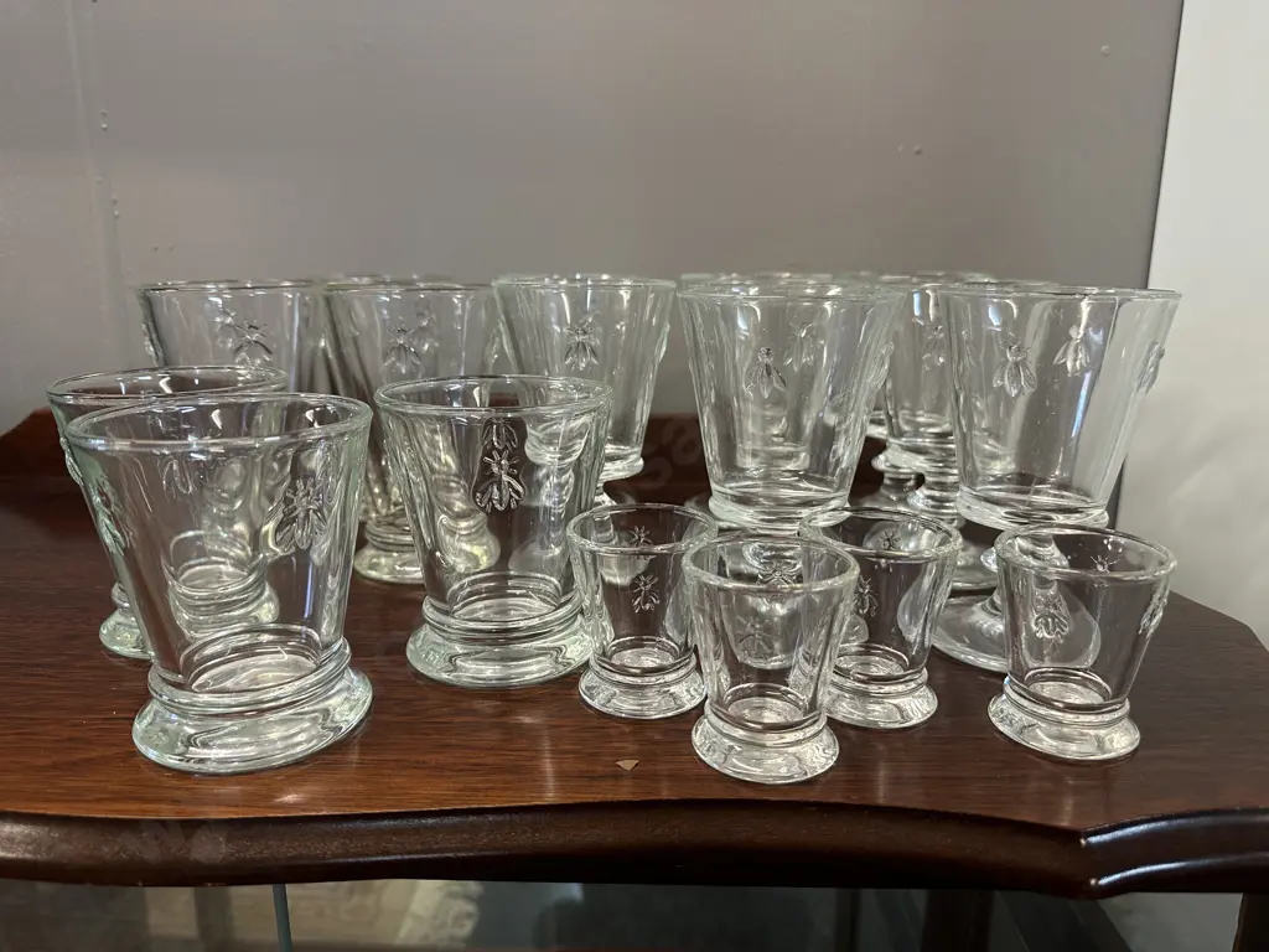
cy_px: 476
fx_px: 880
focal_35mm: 24
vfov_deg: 56.8
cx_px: 634
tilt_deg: -13.8
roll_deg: -0.4
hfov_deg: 71.6
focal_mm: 6.86
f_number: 1.78
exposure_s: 1/50
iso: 160
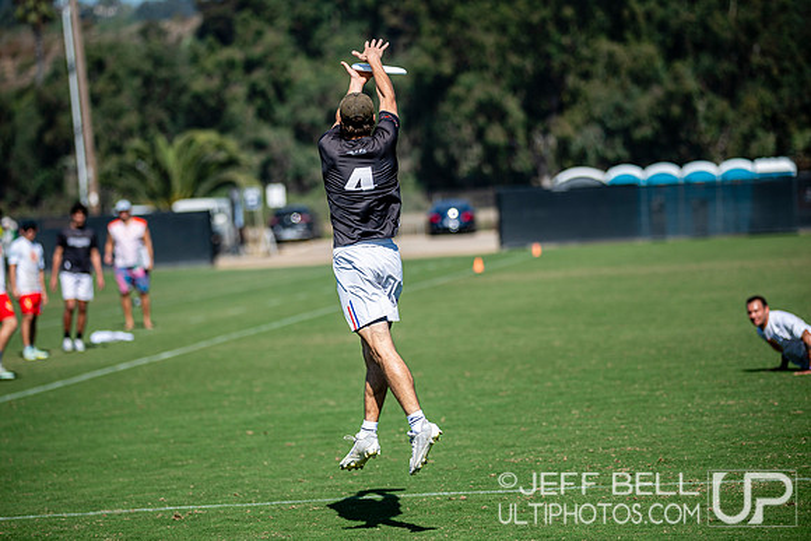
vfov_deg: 8.3
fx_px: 3718
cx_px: 406
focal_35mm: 165
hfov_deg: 12.4
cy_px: 270
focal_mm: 165
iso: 160
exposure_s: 1/2500
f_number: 3.2
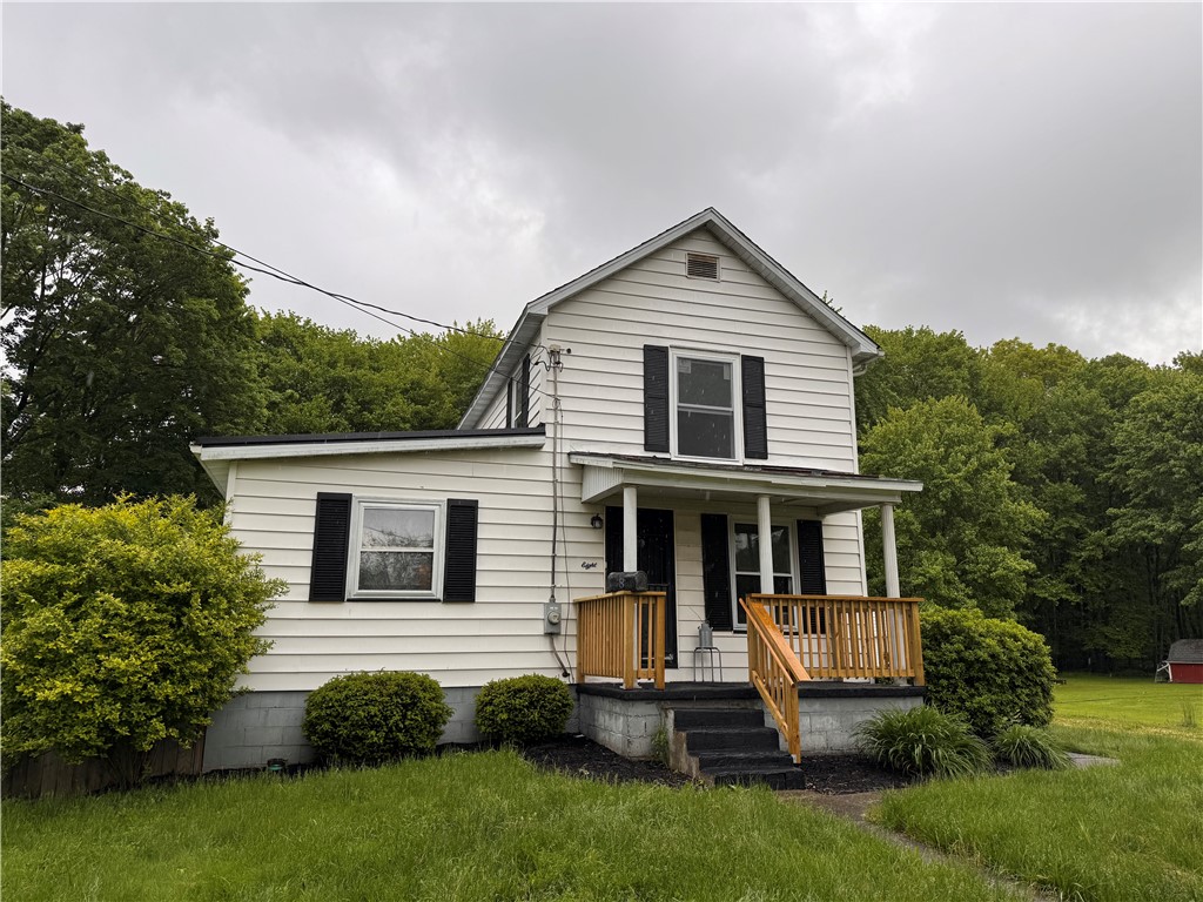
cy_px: 451
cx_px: 602
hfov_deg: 71.6
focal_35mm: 24
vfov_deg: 56.8
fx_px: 834
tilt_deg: +12.2
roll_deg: -0.5
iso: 80
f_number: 1.78
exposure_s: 1/651
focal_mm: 6.76
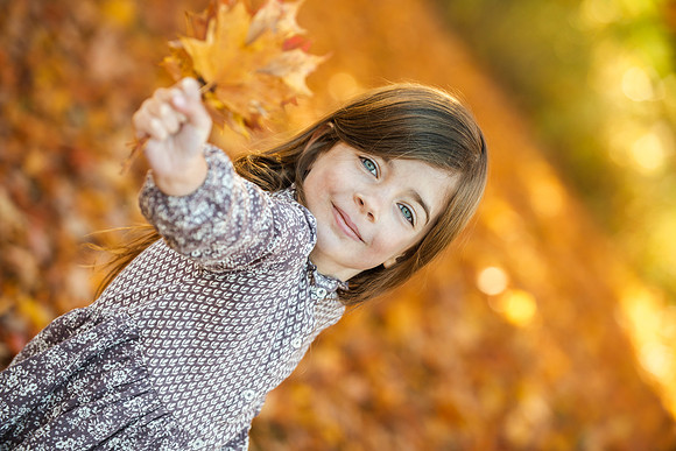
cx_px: 338
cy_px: 226
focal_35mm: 125
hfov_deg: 16.4
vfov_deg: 11.0
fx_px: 2348
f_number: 4
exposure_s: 1/320
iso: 500
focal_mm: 125
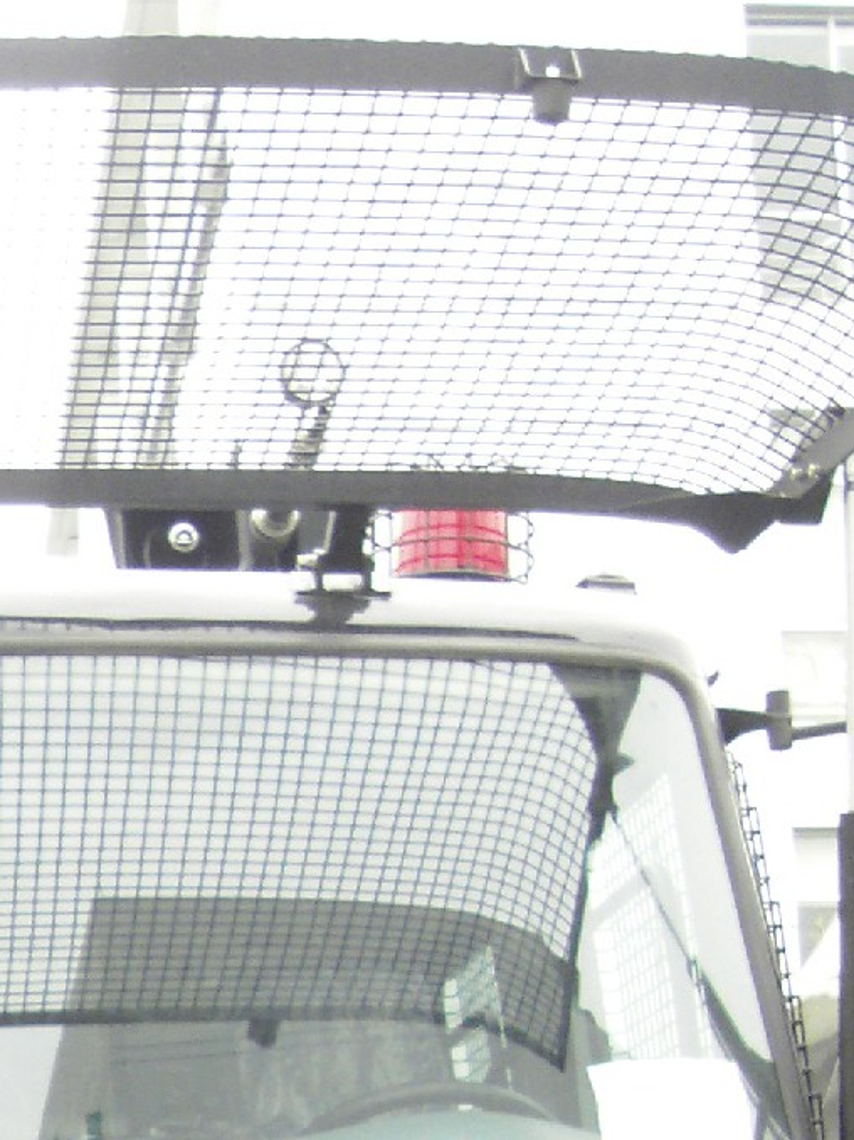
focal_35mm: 85
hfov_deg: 16.9
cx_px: -40
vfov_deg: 21.2
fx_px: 2798
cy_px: 1417
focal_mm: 4.3
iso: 100
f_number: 2.8
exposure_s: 1/50
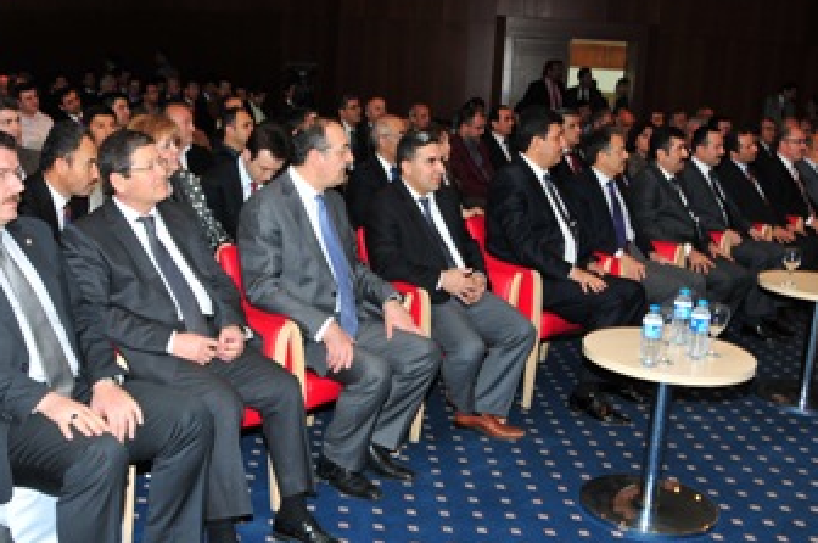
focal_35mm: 40
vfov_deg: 33.3
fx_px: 908
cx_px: 368
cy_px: 253
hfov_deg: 48.4
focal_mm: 20
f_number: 5.6
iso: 320
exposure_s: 1/60
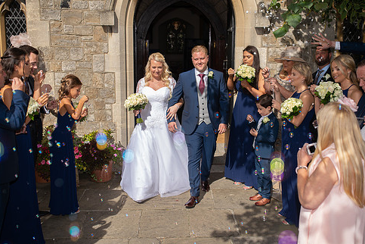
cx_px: 197
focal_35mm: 42
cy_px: 111
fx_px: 426
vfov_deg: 31.9
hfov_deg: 46.4
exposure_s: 1/3200
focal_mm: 35
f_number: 2.8
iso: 125
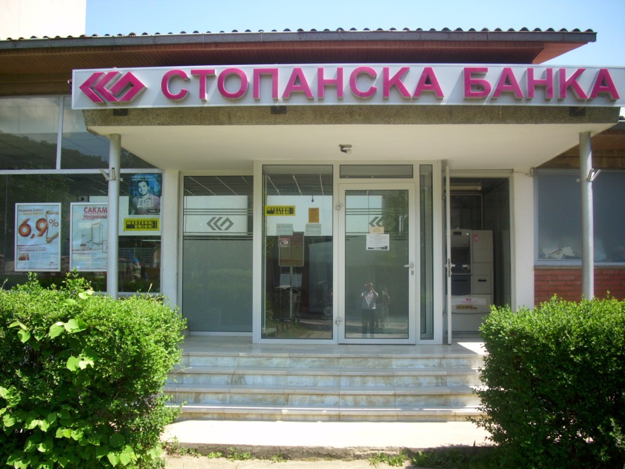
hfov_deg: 58.4
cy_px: 234
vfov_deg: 45.4
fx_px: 560
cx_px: 312
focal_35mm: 31
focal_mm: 6.2
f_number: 2.8
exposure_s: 1/478
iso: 50
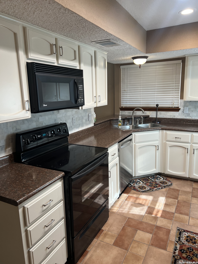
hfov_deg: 53.1
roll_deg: +0.9
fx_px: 198
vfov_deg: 67.3
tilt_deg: -11.0
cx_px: 99
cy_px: 132
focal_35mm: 26
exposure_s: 1/120
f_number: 1.5
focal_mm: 5.7
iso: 100
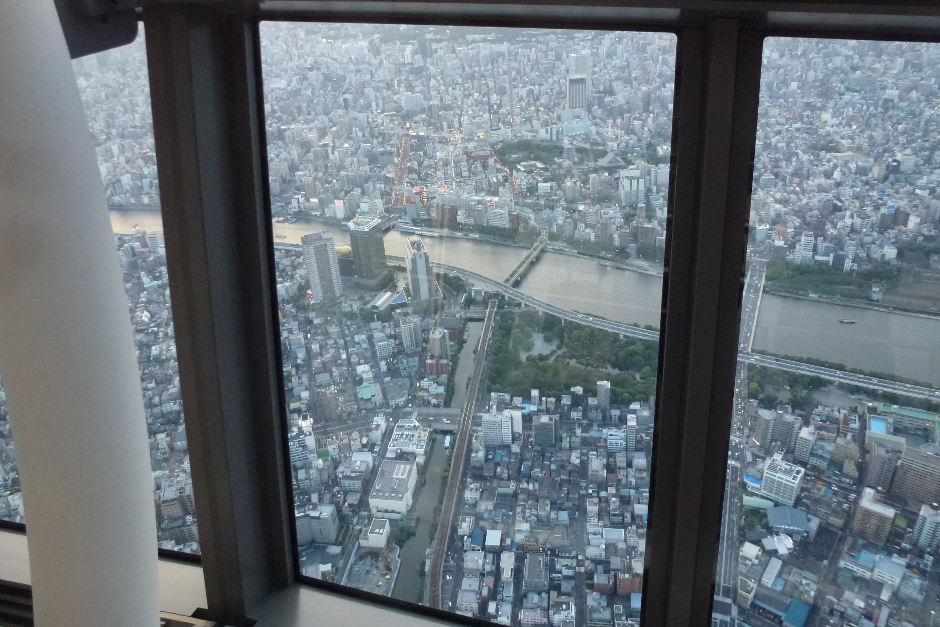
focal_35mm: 25
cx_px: 470
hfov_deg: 71.5
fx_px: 653
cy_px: 284
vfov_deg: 51.2
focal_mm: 4.3
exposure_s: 1/40
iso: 400
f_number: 3.3
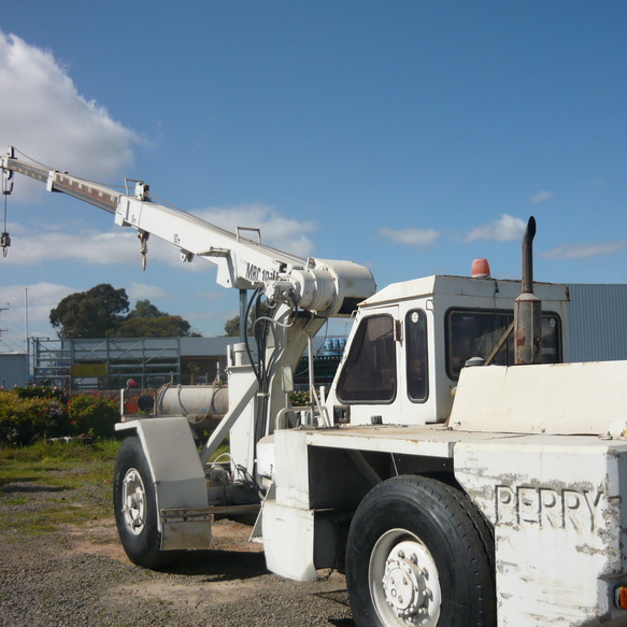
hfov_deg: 41.8
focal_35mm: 40
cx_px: 343
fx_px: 820
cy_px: 311
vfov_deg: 41.9
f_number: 8
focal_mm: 5.5
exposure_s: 1/400
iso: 100
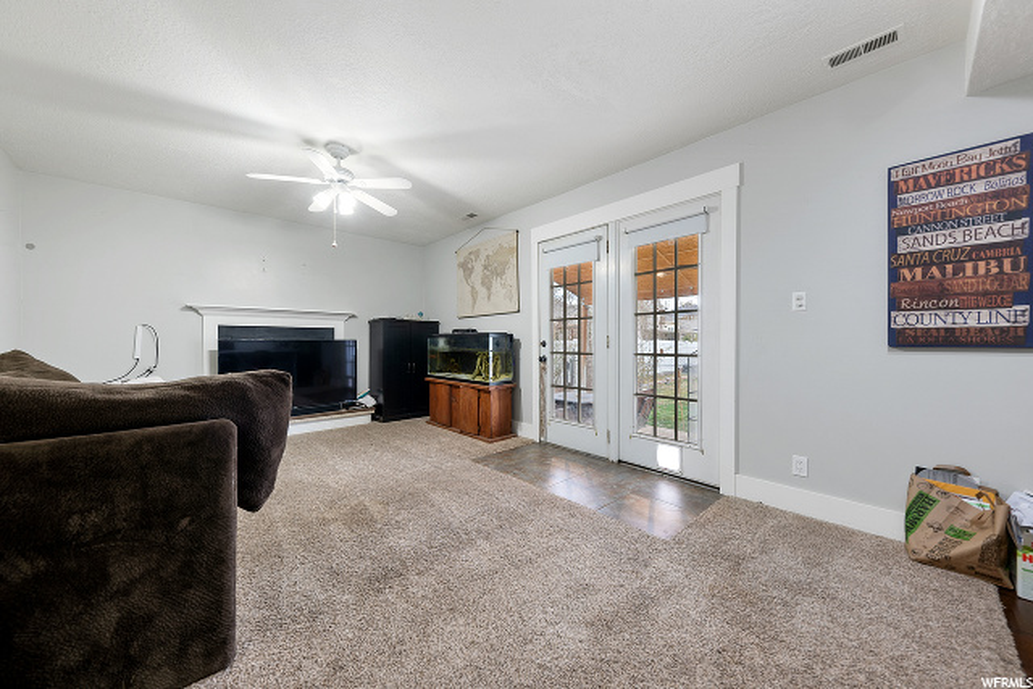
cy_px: 344
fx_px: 373
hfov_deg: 108.3
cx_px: 516
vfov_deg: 85.5
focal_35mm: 13
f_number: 8
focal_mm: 13
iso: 64
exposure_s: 2
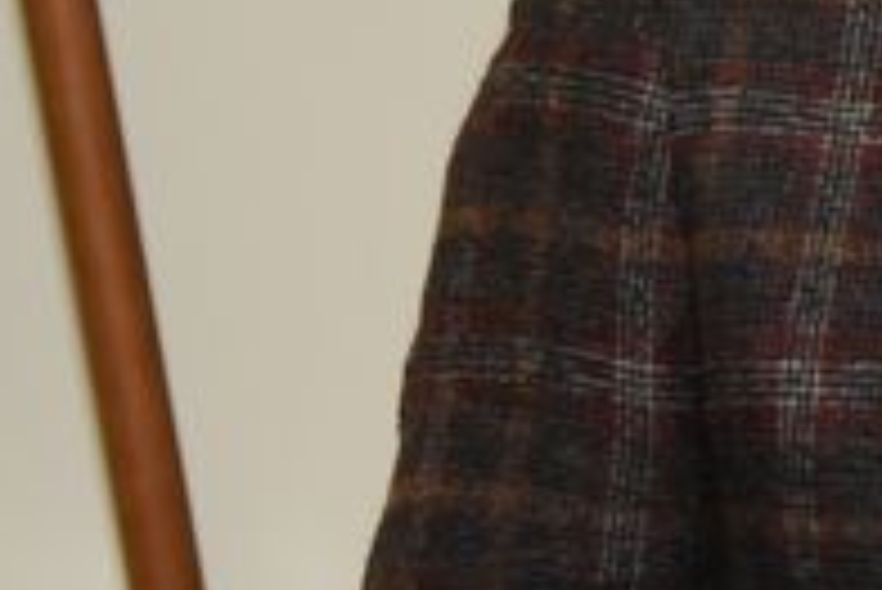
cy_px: 295
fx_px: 10861
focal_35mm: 443
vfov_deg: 3.1
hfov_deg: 4.5
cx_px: 2241
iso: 800
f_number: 4
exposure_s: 1/200
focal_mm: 62
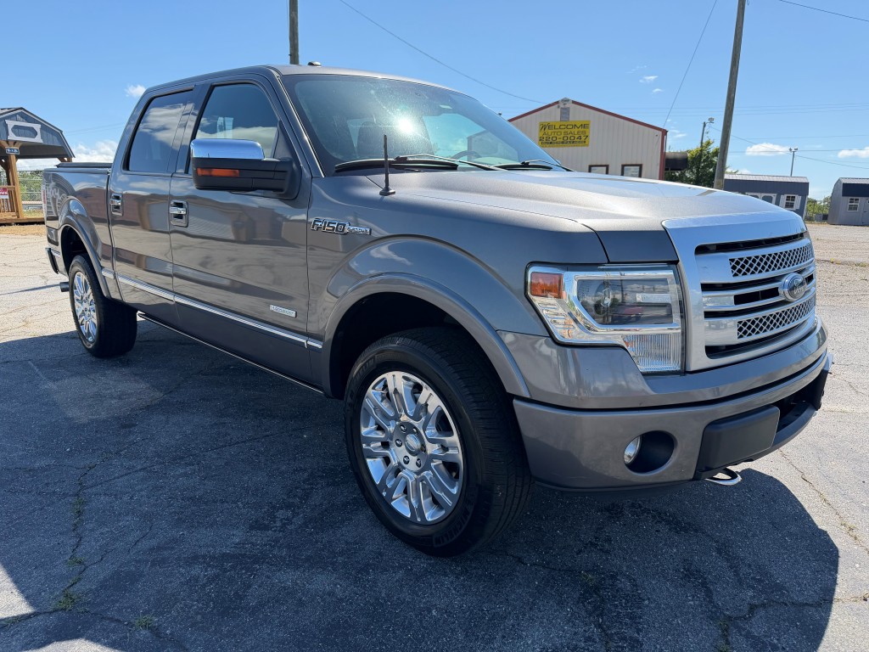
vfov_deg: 56.8
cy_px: 326
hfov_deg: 71.6
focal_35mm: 24
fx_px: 602
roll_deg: +0.8
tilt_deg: -9.7
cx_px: 434
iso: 100
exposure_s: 1/3021
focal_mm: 6.76
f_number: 1.78
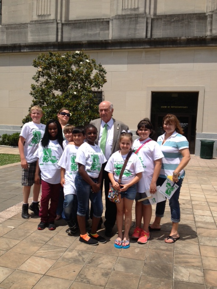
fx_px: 293
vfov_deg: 52.6
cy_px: 144
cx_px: 108
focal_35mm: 35
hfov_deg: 40.7
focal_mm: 4.28
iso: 50
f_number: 2.4
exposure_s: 1/2404
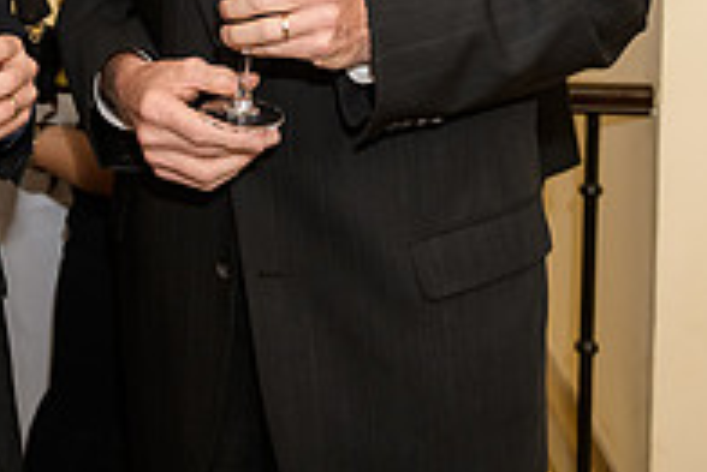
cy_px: -214
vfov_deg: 16.4
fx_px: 1513
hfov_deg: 25.7
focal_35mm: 77
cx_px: 105
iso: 1000
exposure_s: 1/125
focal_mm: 26
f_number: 3.2
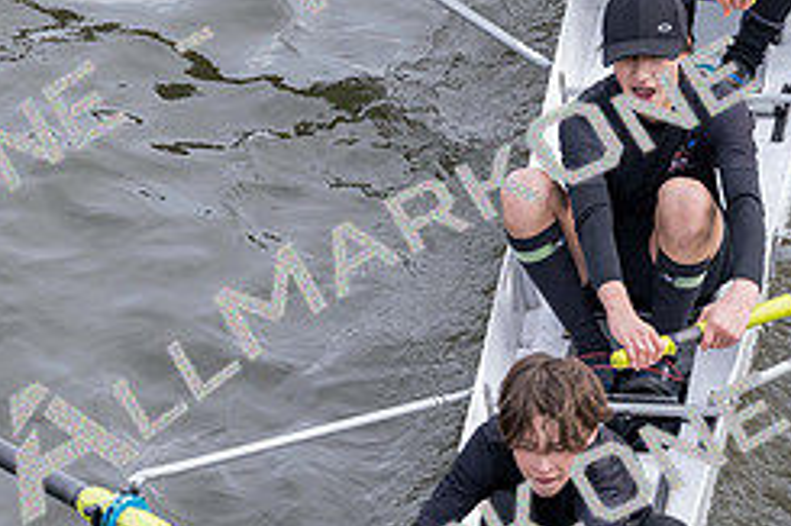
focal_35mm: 474
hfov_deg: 4.3
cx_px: 665
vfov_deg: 2.9
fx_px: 10407
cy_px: 24
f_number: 5.6
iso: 1000
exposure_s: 1/1600
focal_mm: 200
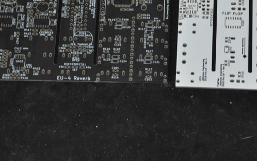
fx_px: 1197
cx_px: 170
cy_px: 17
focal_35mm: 171
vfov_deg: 7.6
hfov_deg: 12.2
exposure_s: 1/60
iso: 800
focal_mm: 62
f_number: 5
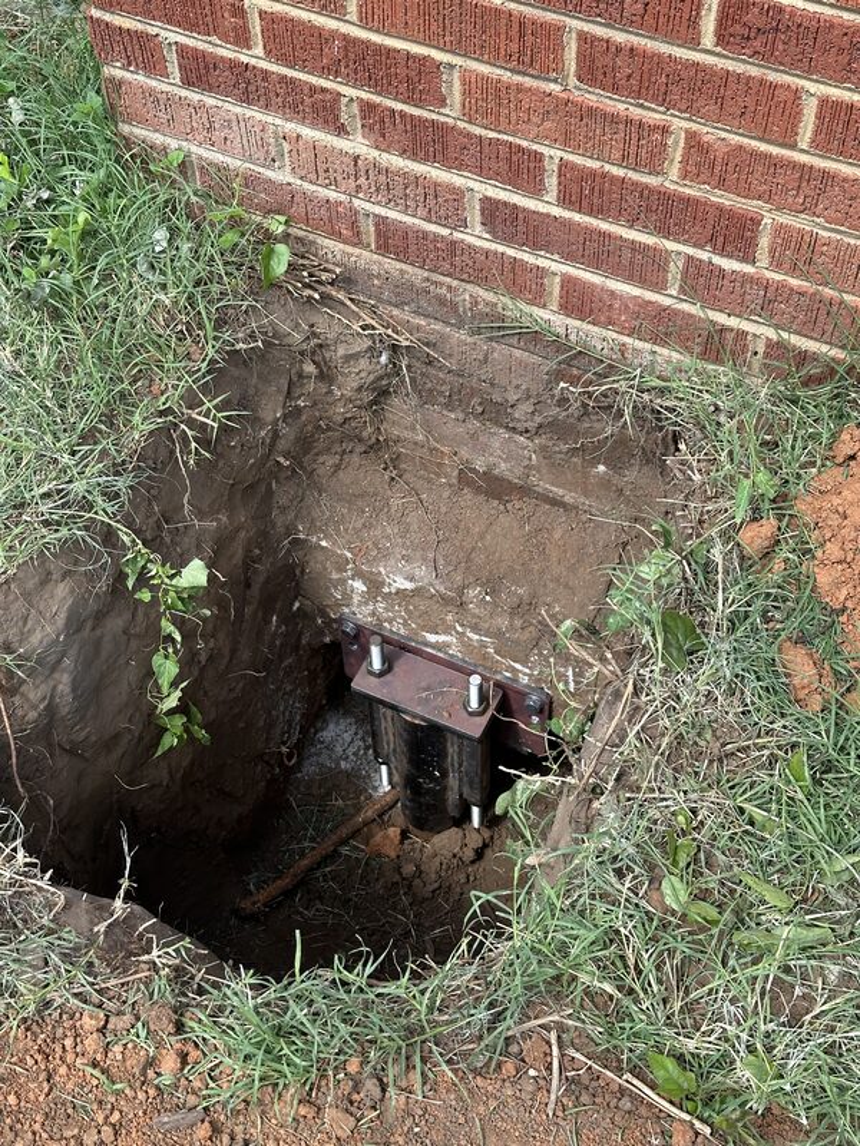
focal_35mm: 48
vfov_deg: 39.7
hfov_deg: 30.3
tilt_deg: -52.2
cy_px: 573
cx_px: 430
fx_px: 1590
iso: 64
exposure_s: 1/704
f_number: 1.78
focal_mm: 6.86
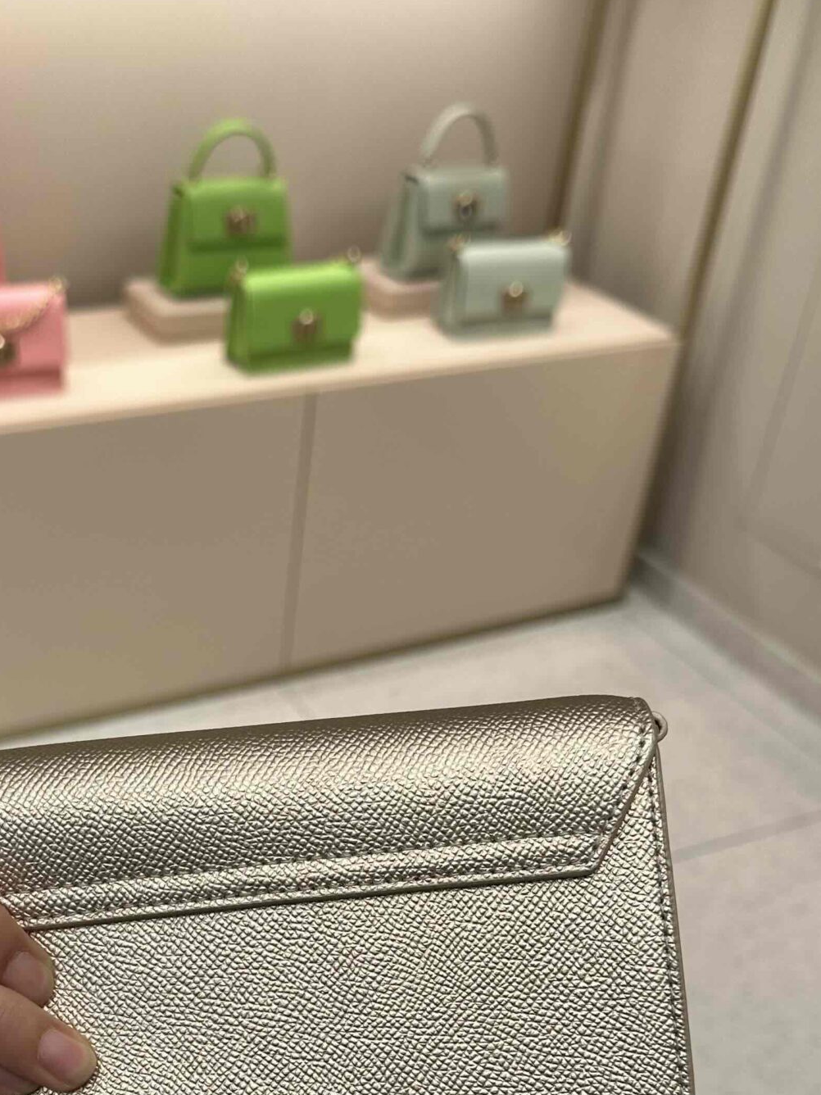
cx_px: 260
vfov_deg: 38.8
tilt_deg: -41.7
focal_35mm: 46
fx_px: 1455
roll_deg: -6.0
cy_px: 950
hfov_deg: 31.2
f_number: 1.78
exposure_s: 1/435
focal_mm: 6.86
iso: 80
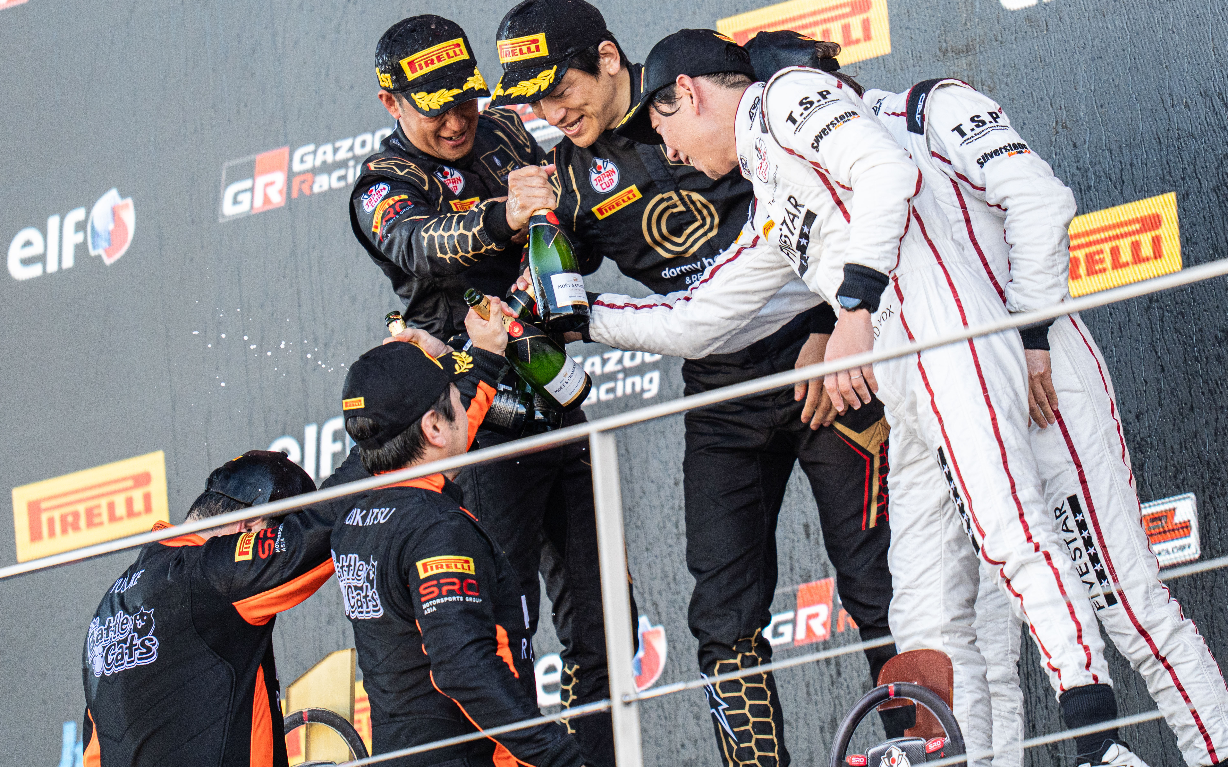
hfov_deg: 5.1
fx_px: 13655
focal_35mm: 408
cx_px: 614
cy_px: 371
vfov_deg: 3.2
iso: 1000
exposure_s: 1/1000
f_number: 2.8
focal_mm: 400
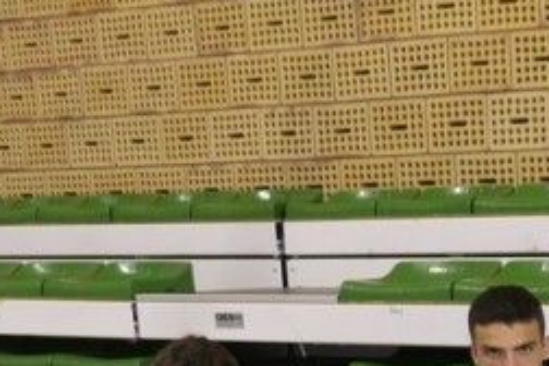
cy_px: 536
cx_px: 741
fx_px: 1311
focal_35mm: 86
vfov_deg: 14.8
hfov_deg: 21.1
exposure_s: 1/80
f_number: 1.4
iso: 125
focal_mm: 8.8
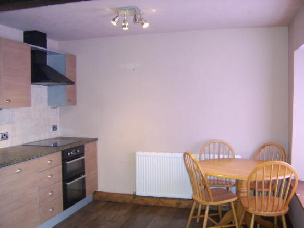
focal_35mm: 31
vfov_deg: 45.4
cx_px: 152
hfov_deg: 58.4
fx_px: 272
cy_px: 114
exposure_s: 1/30
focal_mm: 8.13
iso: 200
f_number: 2.7
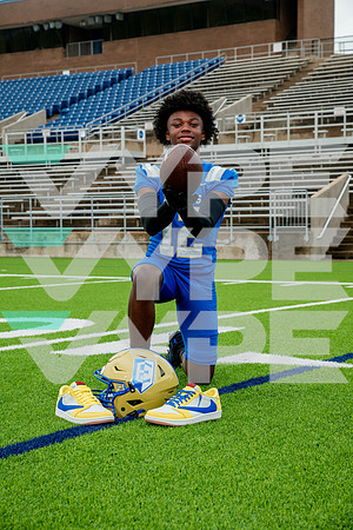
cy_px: 265
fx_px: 1030
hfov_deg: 19.5
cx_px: 176
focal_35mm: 70
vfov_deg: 28.8
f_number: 7.1
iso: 200
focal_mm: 70
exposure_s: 1/320
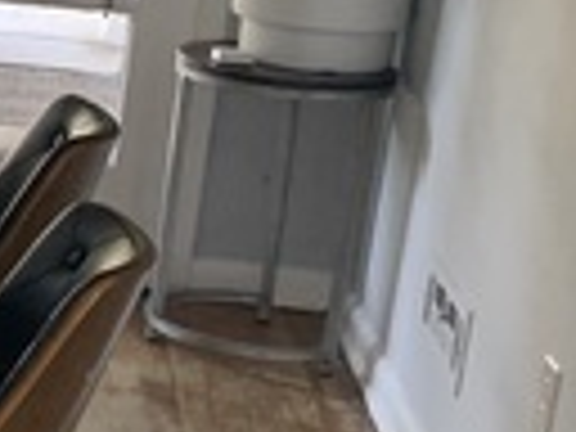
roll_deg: -0.5
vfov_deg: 11.0
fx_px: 2246
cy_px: 148
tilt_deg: -14.6
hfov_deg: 11.8
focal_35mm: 135
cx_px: -821
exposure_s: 1/60
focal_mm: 4.25
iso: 250
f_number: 1.8
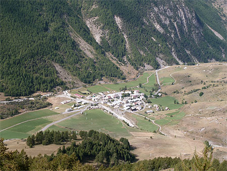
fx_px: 400
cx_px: 114
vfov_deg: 24.0
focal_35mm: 61
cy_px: 86
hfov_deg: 31.7
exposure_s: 1/400
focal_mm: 10.9
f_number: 4.1
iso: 80
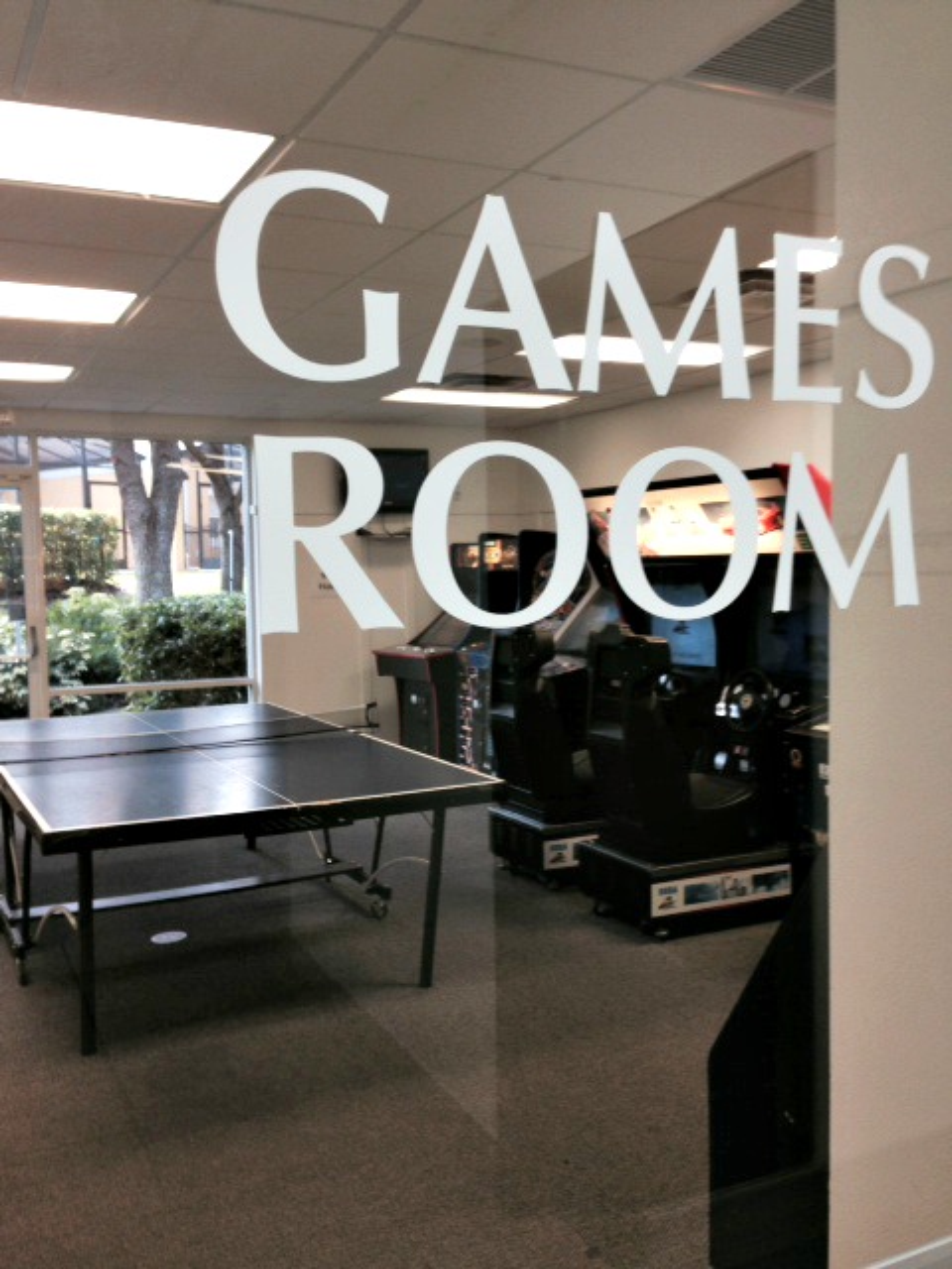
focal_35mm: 33
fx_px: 1210
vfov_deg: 55.4
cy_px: 634
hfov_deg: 42.9
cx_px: 476
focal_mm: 4.12
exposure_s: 1/20
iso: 64
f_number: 2.4
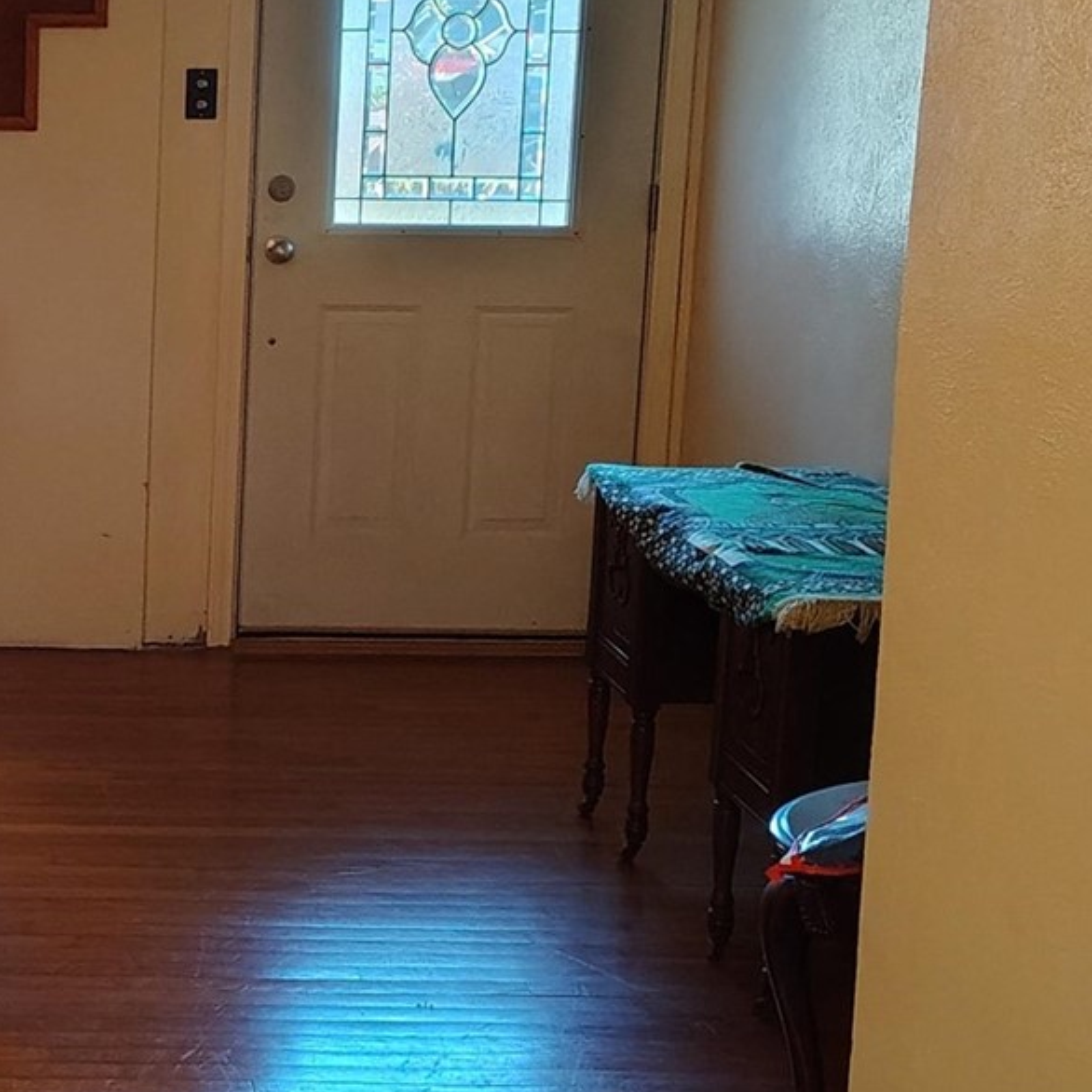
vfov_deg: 23.3
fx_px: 2641
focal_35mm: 74
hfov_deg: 21.8
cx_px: -188
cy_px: 482
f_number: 1.8
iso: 1731
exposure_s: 1/30
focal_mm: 5.56
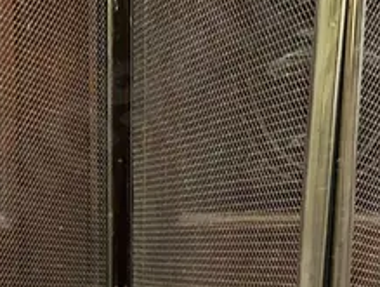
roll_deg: -0.6
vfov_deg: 13.2
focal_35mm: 112
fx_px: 1232
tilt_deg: -25.0
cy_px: 106
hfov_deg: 17.5
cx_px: 113
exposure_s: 1/50
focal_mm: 6.86
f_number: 1.78
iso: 500
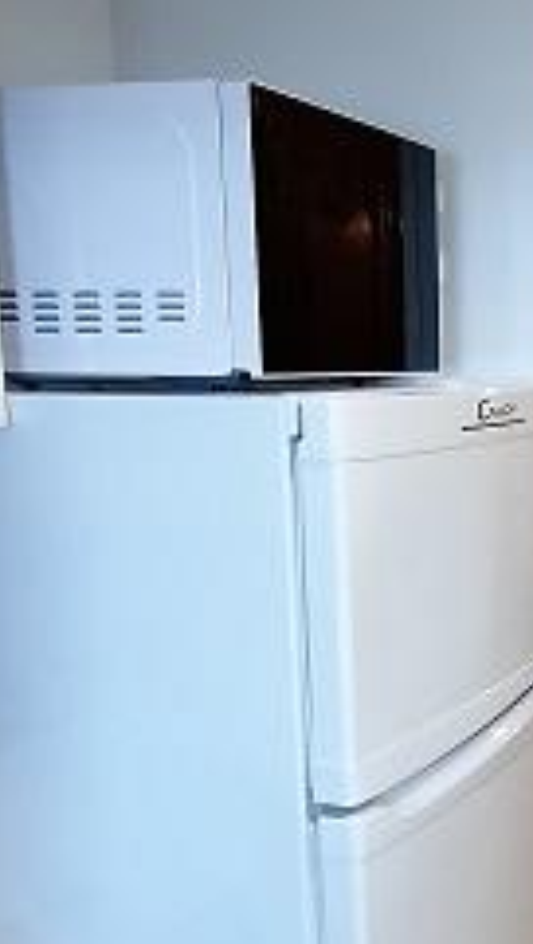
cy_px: 588
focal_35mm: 47
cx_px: 627
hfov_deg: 23.5
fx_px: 1178
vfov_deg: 43.4
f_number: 2.2
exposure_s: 1/25
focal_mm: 1.74
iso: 160
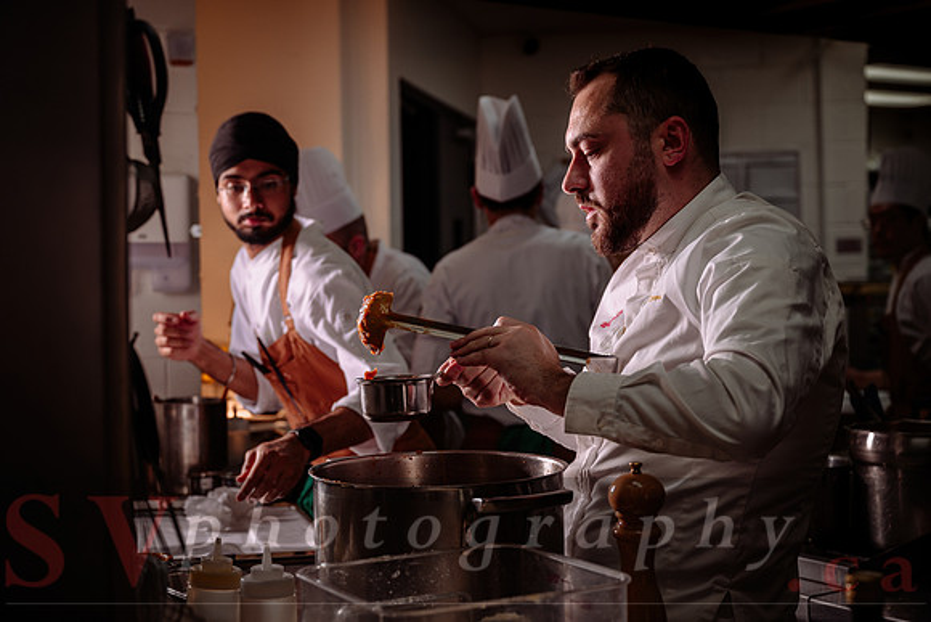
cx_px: 466
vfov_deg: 23.4
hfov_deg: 34.5
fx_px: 1500
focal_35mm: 58
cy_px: 311
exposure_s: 1/160
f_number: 4
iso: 100
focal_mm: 58
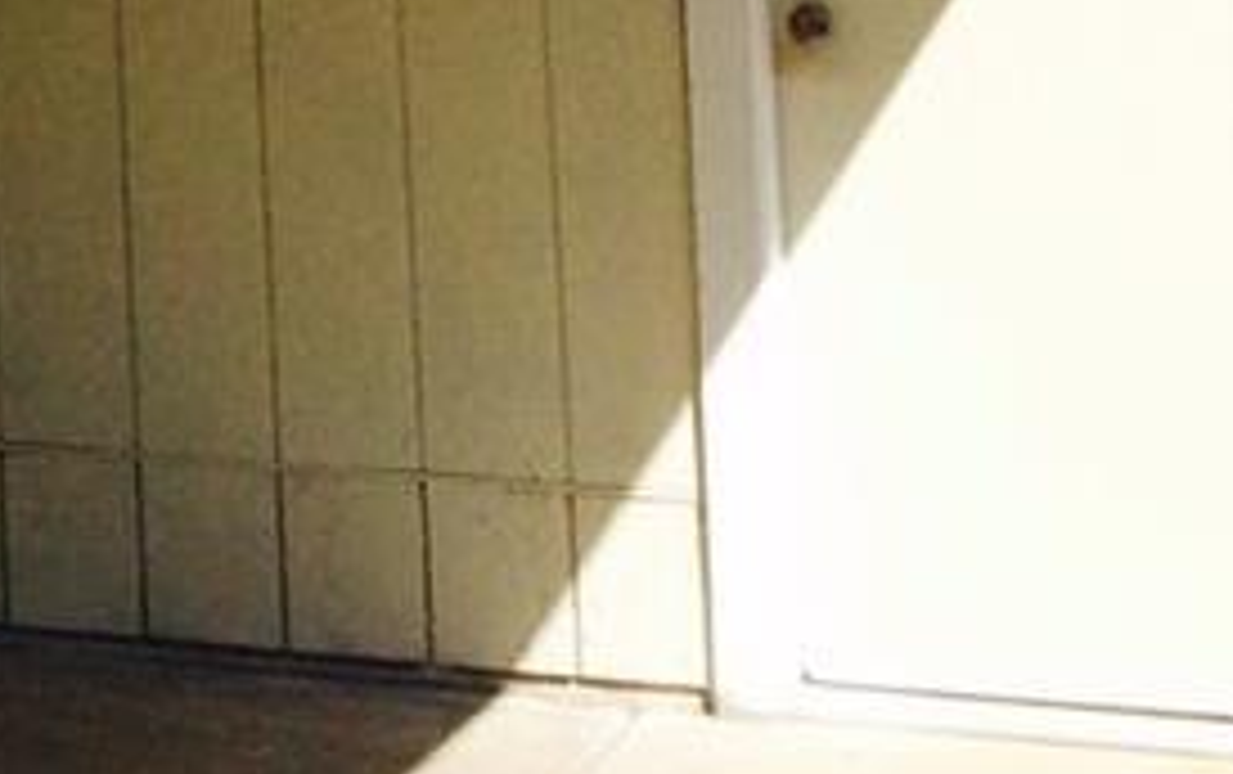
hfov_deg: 11.1
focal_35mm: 168
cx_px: -1408
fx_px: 5652
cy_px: -1073
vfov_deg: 7.3
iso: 32
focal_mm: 4.15
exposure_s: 1/3425
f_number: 2.2
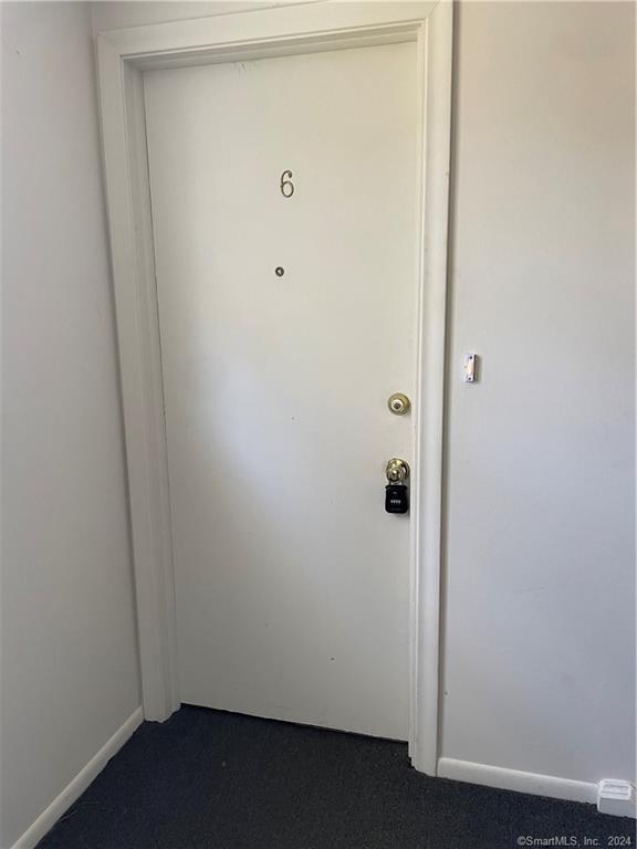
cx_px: 318
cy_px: 424
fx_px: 638
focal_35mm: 26
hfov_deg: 53.1
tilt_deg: -10.1
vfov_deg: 67.3
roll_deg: +2.1
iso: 125
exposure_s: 1/95
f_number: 1.6
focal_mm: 4.2
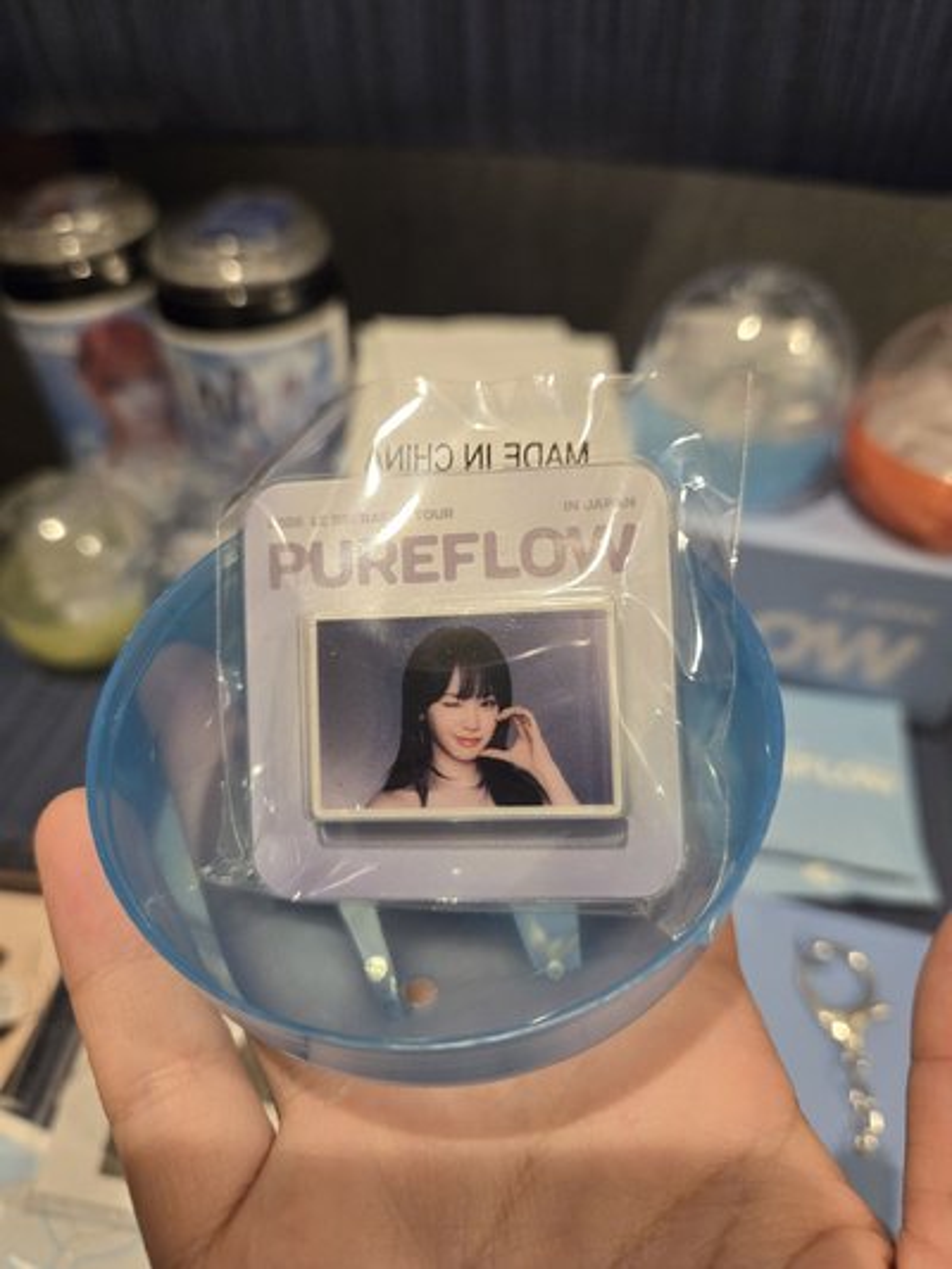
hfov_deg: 58.9
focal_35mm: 23
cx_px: 476
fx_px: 843
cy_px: 634
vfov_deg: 73.9
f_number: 1.8
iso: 640
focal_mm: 5.4
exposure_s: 1/120
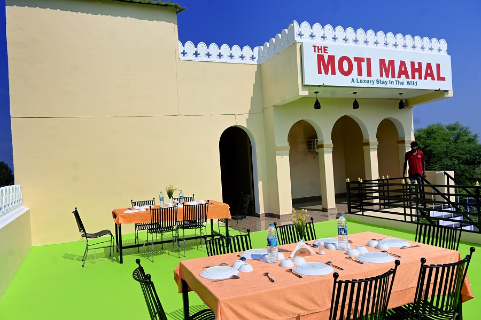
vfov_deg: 47.9
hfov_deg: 67.4
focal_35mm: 27
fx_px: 361
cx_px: 240
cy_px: 160
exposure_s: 1/640
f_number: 9
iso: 100
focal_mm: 18
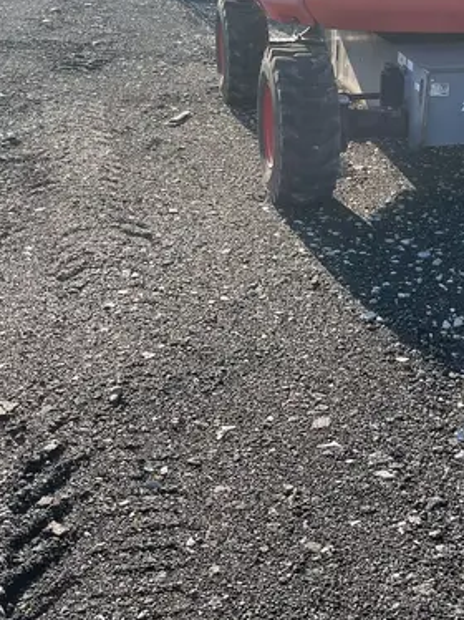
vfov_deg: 37.1
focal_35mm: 51
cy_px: 206
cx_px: 343
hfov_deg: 28.2
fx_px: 913
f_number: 1.6
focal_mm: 5.1
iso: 50
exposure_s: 1/1404
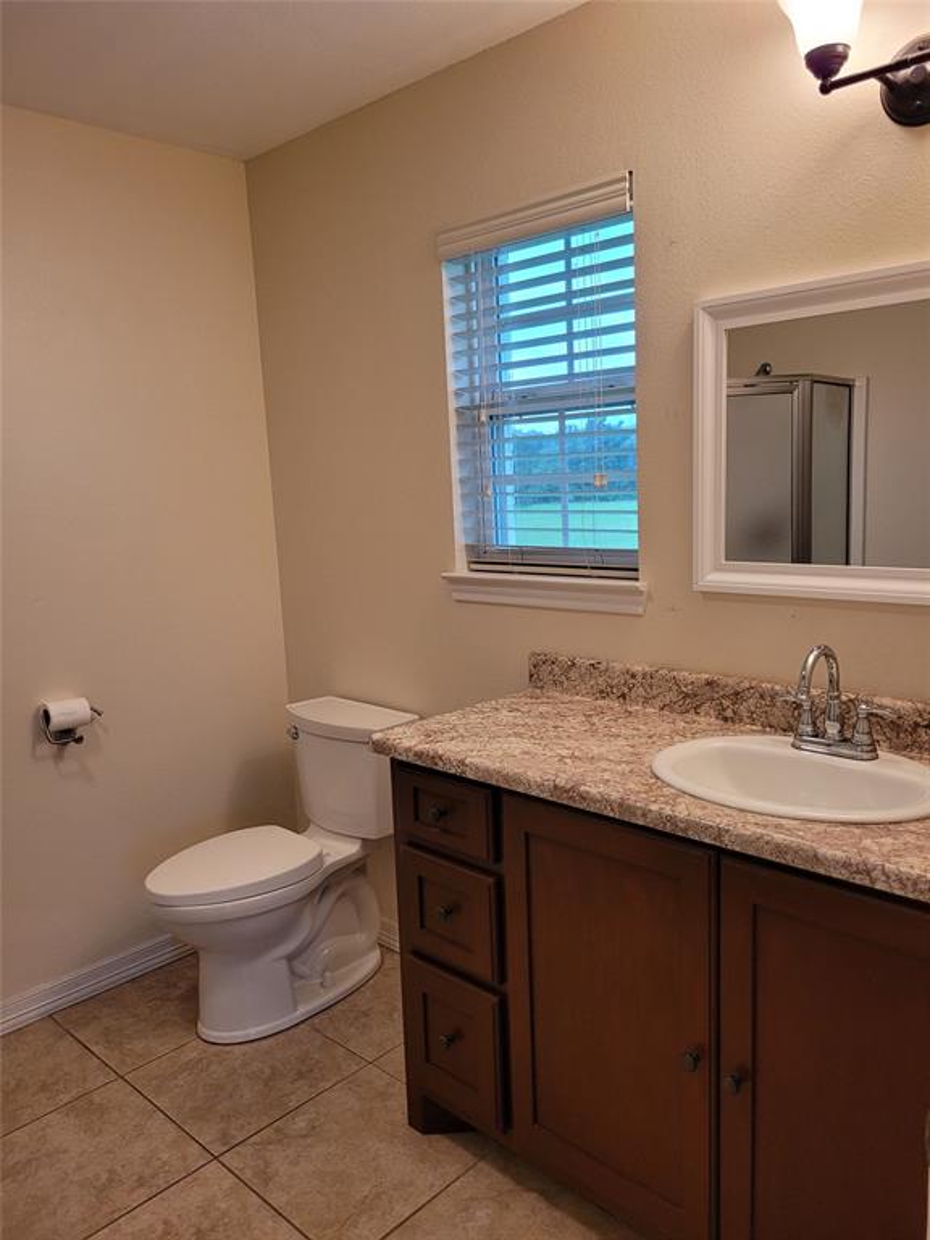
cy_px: 620
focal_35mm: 26
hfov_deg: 53.1
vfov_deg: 67.3
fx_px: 931
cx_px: 465
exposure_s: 1/120
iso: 250
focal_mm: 5.4
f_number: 1.8
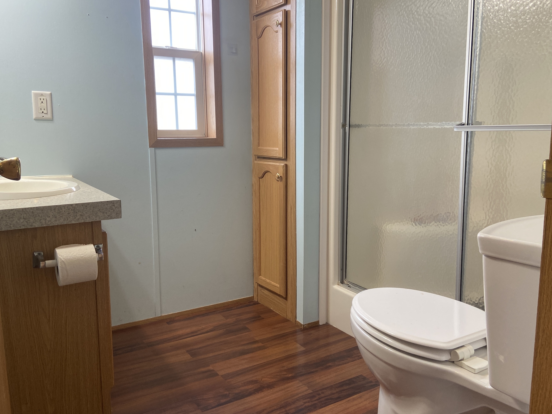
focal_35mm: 30
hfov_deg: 60.0
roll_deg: +0.1
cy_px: 205
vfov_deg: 46.8
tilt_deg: -8.6
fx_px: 478
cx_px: 278
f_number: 1.8
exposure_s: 1/60
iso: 80
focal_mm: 4.25
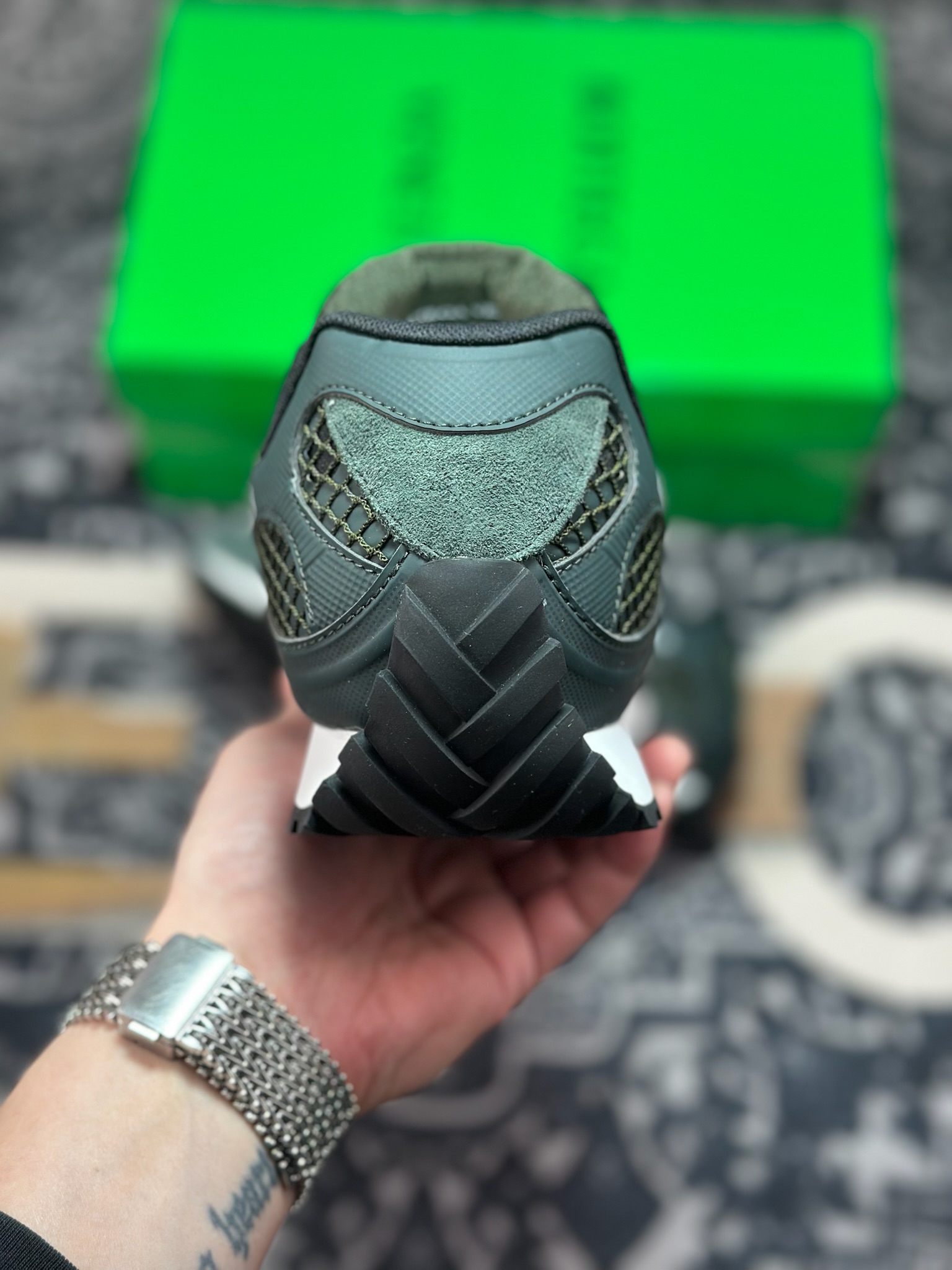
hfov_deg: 30.3
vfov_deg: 39.7
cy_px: 635
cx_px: 476
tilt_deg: -60.4
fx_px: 1760
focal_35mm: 48
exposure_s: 1/384
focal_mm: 6.86
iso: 80
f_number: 1.78
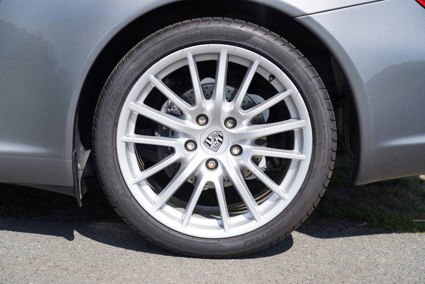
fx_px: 744
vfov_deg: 21.6
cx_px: 212
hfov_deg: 31.9
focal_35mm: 63
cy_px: 142
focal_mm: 63
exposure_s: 1/800
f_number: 4
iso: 100
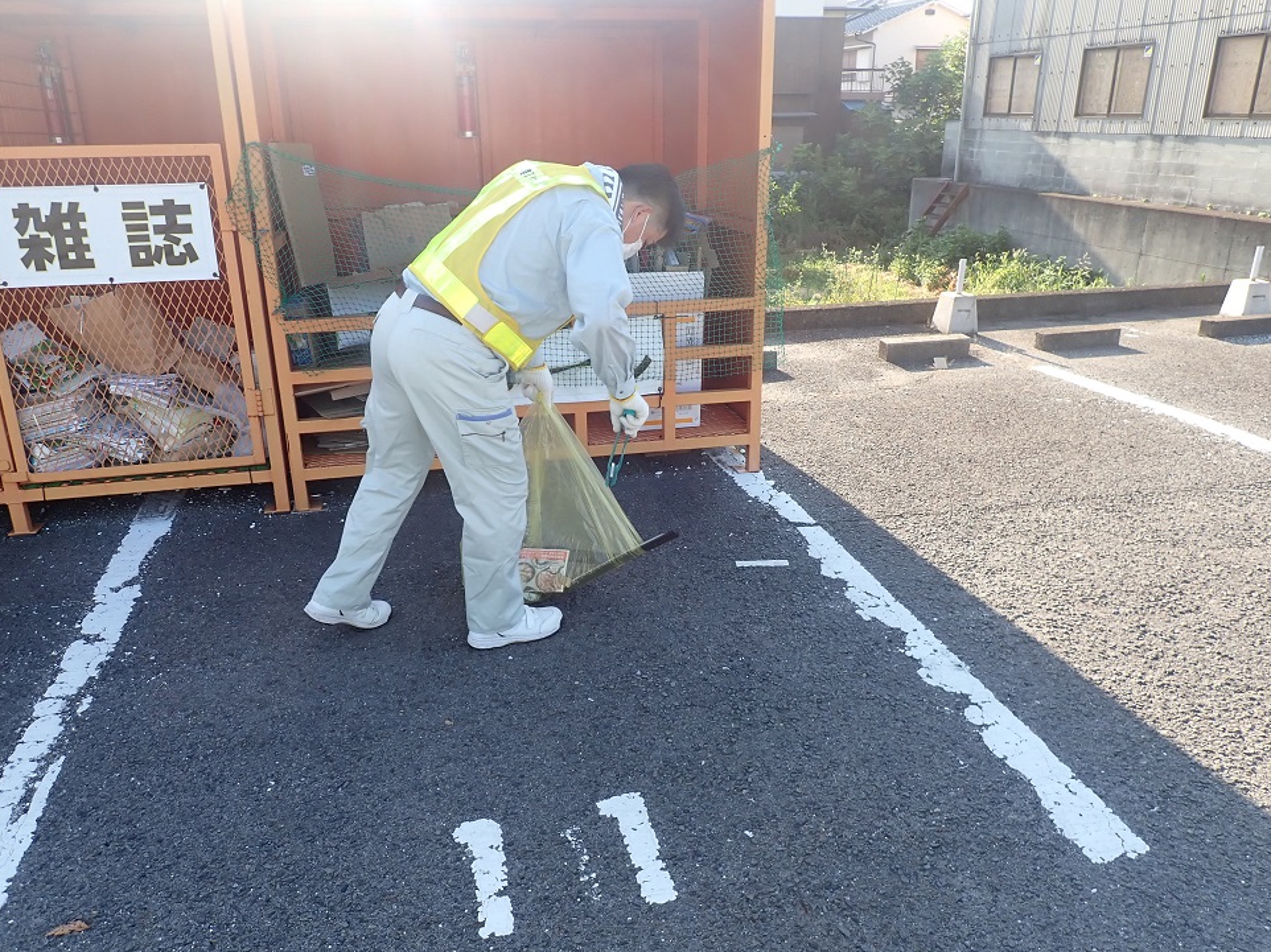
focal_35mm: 26
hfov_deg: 67.3
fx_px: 954
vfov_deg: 53.0
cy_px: 487
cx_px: 624
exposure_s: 1/320
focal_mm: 4.5
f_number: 2.8
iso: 100
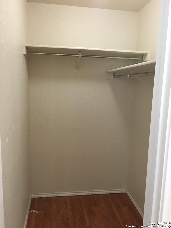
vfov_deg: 61.7
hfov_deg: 48.2
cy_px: 114
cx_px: 86
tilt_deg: -7.8
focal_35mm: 29
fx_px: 191
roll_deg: +0.1
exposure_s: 1/25
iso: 200
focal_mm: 4.15
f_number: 2.2
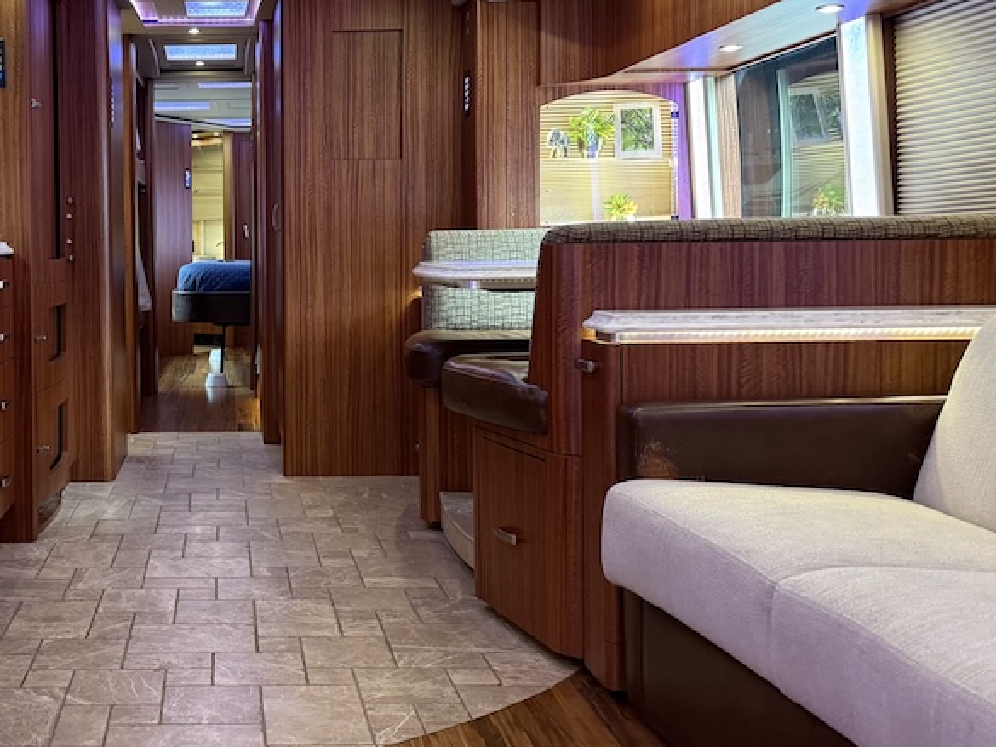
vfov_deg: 35.0
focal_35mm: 41
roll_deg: +1.2
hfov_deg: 43.8
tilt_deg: -1.5
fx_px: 1180
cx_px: 215
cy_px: 294
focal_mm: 6.76
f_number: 1.78
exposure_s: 1/30
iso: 1000
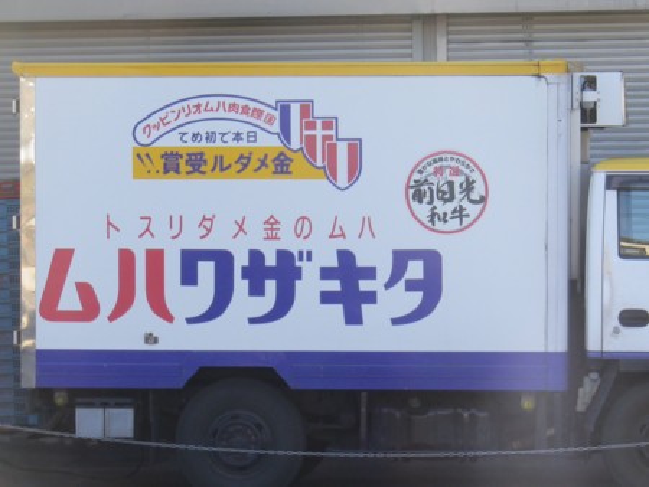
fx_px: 3358
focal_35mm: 179
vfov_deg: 8.3
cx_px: 324
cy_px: 244
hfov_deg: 11.0
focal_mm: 31.6
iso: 125
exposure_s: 1/125
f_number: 5.7
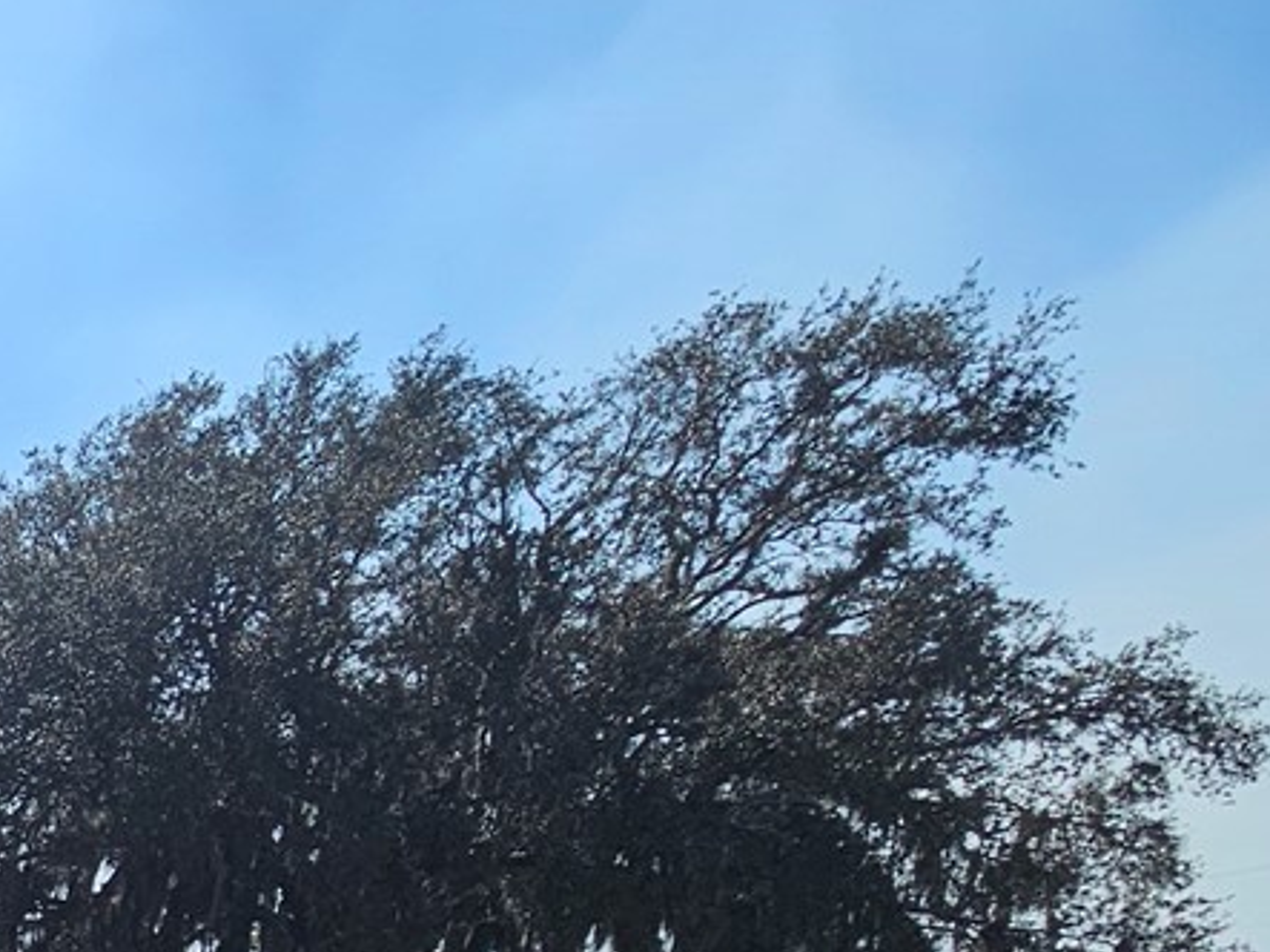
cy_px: 1365
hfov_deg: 23.1
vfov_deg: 24.9
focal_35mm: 47
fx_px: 1724
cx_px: -966
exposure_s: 1/4666
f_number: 2.2
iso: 50
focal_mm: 2.2
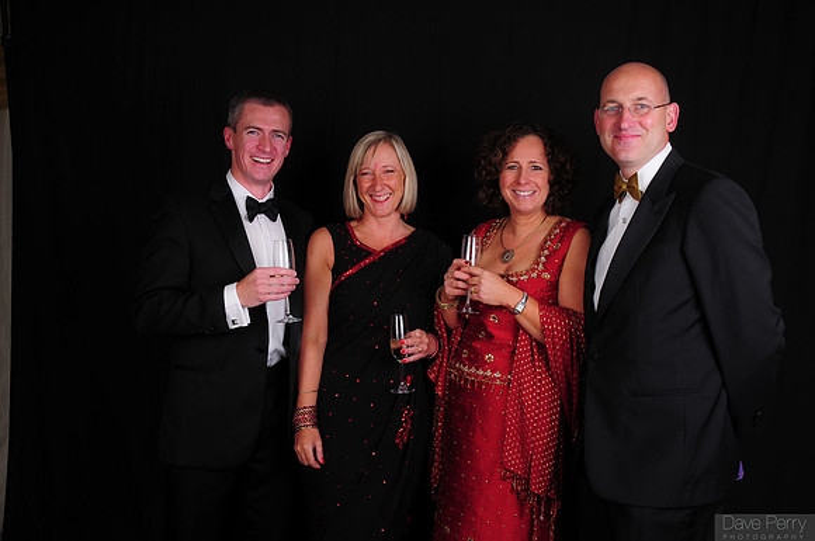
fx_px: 746
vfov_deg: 39.9
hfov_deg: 57.3
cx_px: 408
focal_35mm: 33
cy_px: 270
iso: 200
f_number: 8
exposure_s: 1/125
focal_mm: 22
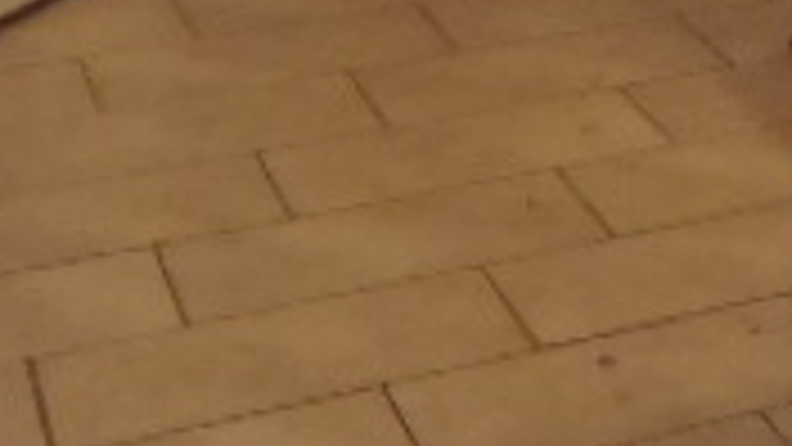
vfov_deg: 10.6
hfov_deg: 17.3
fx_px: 2331
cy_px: -212
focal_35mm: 111
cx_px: 1192
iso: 800
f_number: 3.9
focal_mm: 5
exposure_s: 1/40
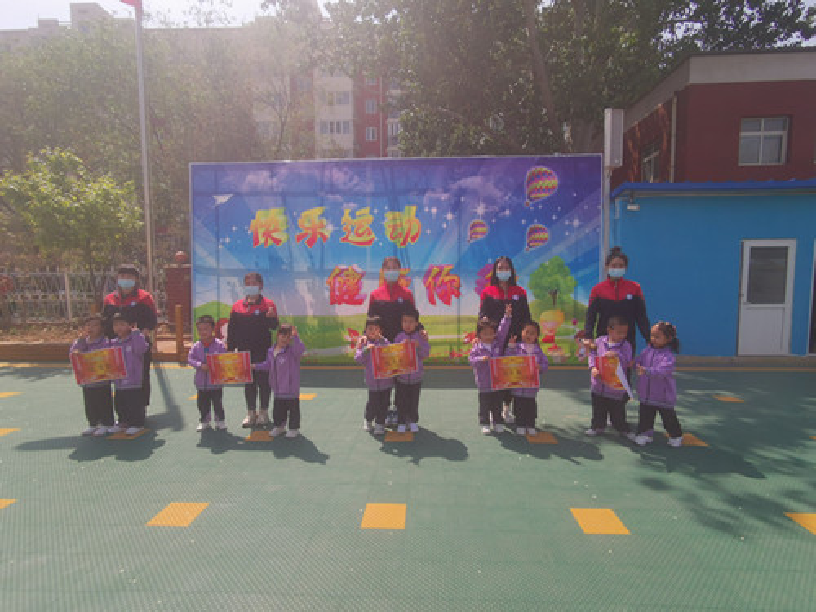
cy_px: 306
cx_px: 408
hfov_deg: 91.0
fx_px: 401
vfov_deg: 74.7
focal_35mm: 17
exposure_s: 1/1041
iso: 50
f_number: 2.2
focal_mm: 2.35
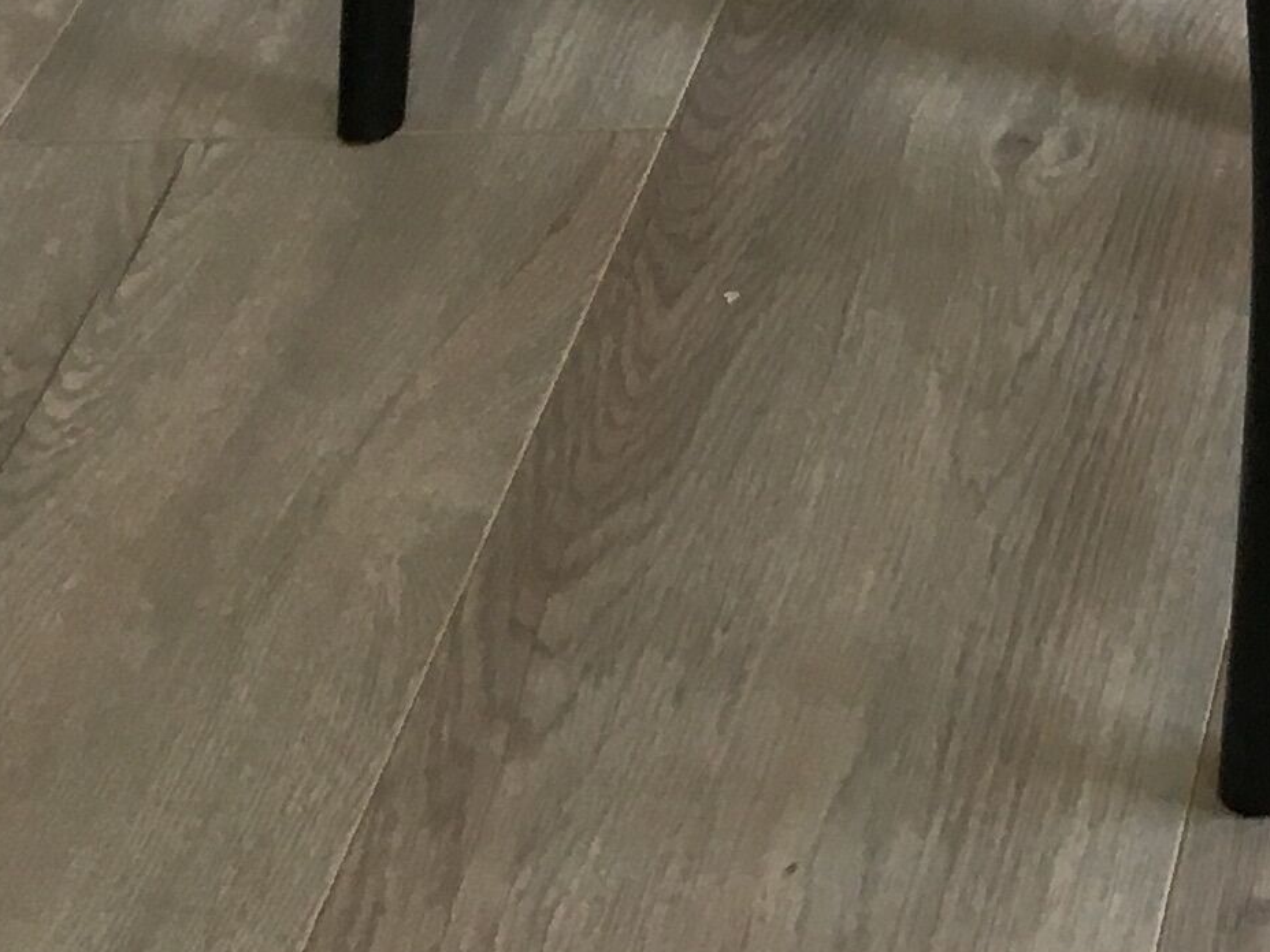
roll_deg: +2.2
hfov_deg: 14.5
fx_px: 4623
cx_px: 1946
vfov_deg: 10.9
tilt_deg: -25.7
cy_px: -854
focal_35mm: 126
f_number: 2.2
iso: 25
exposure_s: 1/33
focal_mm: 4.15
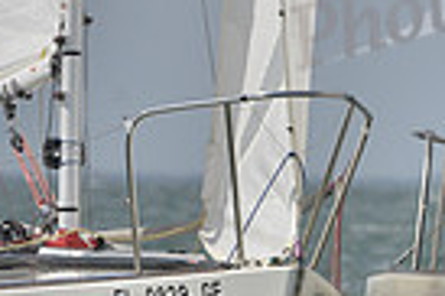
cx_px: 919
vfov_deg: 1.0
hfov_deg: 1.4
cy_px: 408
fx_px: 17779
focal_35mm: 1440
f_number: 8
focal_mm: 340
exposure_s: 1/1000
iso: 200
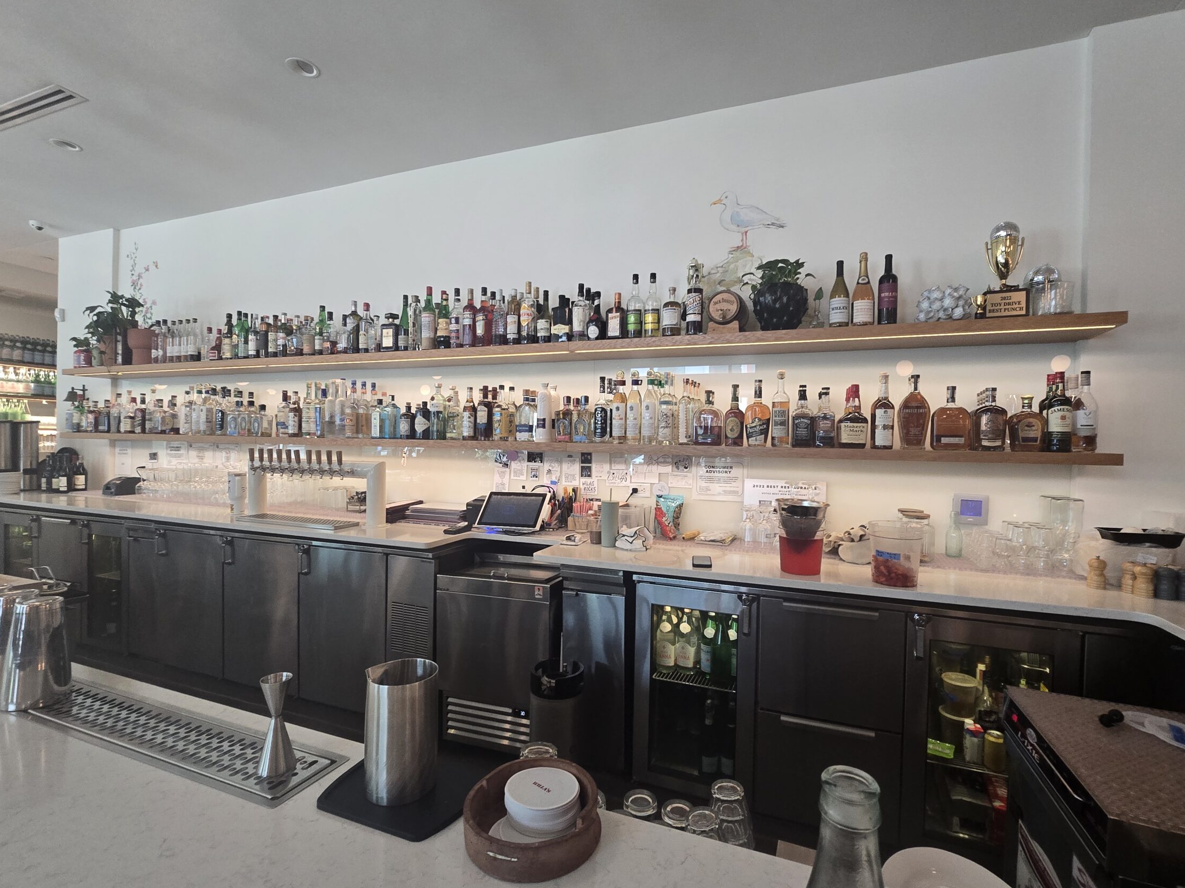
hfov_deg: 98.2
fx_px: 513
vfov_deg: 81.7
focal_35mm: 15
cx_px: 604
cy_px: 449
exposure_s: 1/55
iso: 250
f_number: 2.2
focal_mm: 2.2
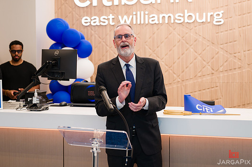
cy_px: 79
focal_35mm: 66
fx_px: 462
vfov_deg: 20.6
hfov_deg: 30.5
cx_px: 133
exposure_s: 1/200
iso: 400
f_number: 3.2
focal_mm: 57
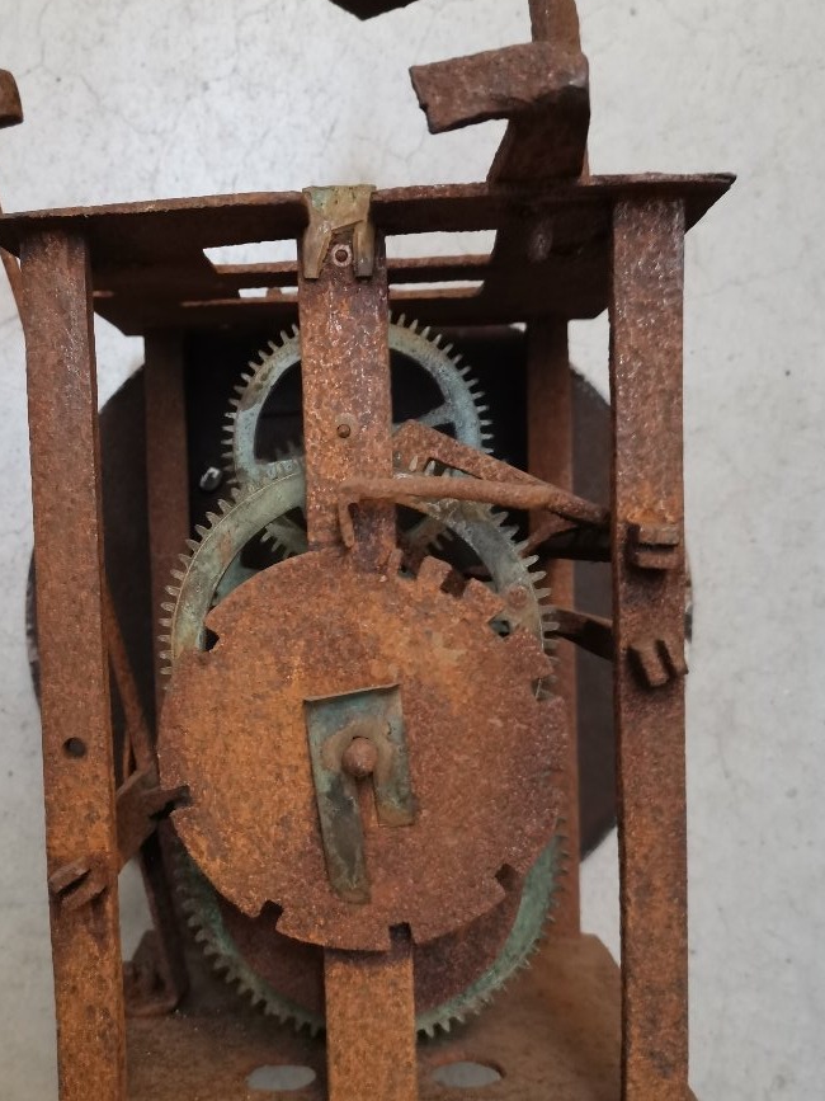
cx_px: 279
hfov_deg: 39.2
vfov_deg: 51.3
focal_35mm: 36
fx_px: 1144
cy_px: 583
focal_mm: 4.75
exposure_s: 1/50
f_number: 1.8
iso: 320
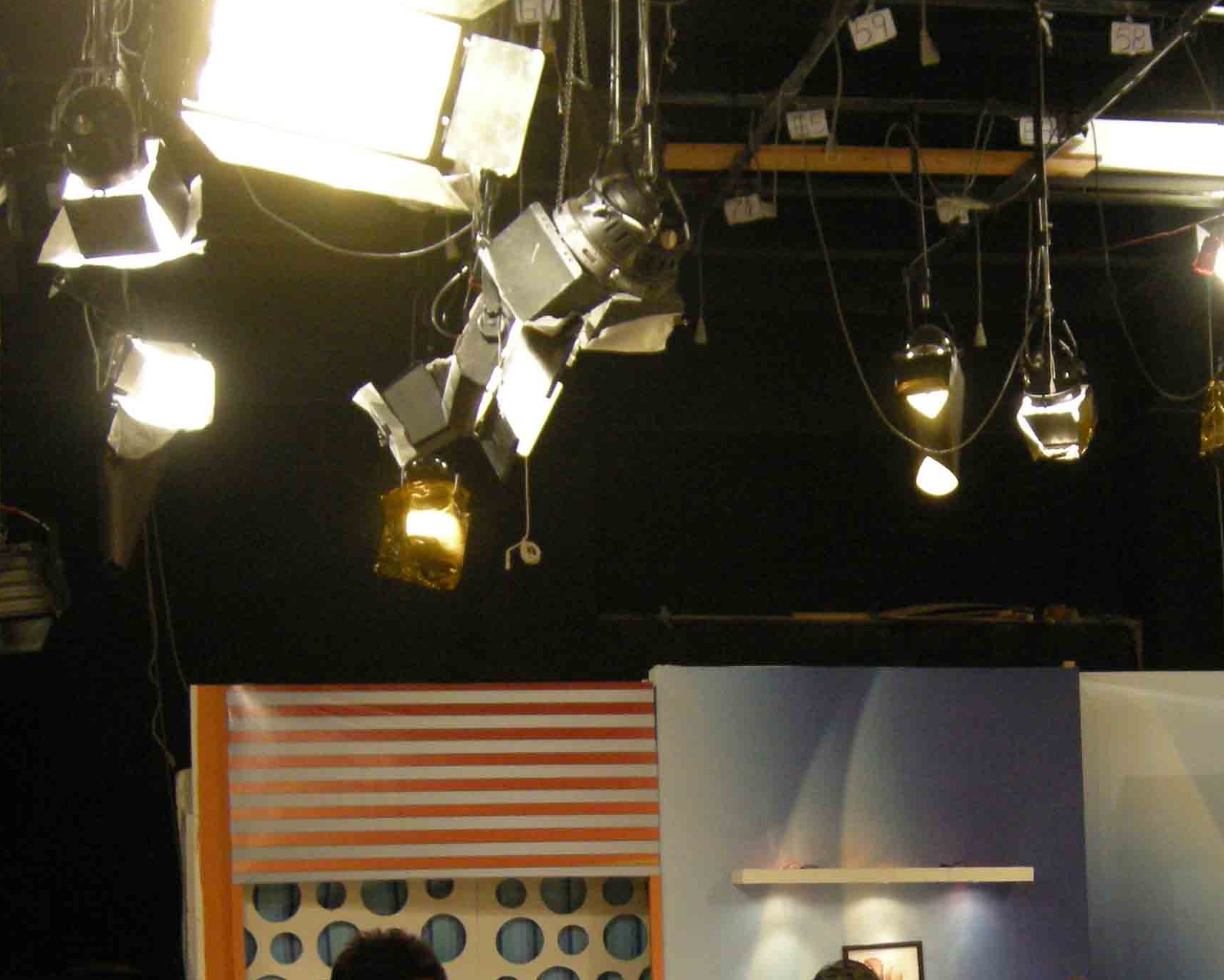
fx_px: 2899
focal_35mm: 80
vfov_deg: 18.6
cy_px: 1002
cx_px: 1065
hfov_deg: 23.3
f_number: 2.7
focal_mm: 7.5
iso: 268
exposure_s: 1/74.1
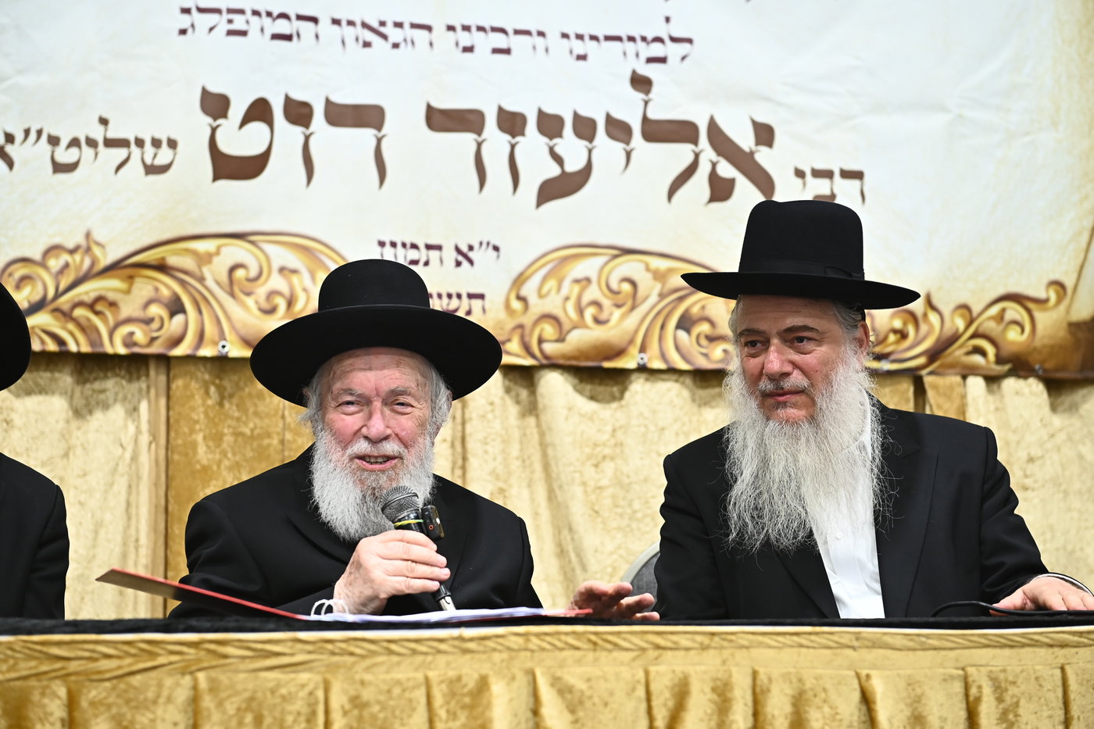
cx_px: 547
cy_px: 364
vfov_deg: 19.5
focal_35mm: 70
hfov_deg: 28.8
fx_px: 2127
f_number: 4
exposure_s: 1/200
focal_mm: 70
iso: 1600
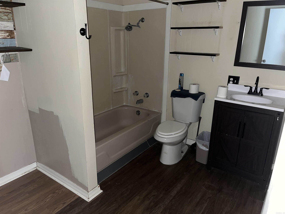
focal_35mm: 26
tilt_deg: -18.6
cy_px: 107
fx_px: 214
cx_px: 142
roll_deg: -0.4
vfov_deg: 53.1
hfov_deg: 67.3
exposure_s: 1/4
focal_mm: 5.1
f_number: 1.6
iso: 80
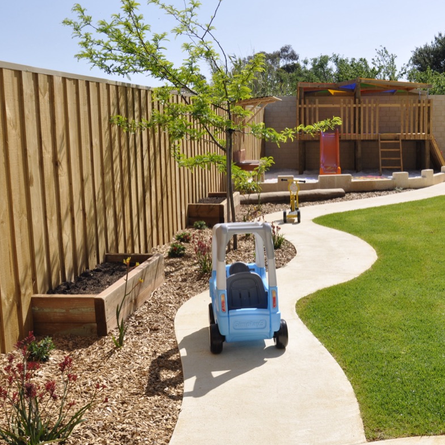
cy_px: 220
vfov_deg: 39.2
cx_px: 304
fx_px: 625
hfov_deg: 38.6
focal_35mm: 43
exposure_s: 1/1600
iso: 400
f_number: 8
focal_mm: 22
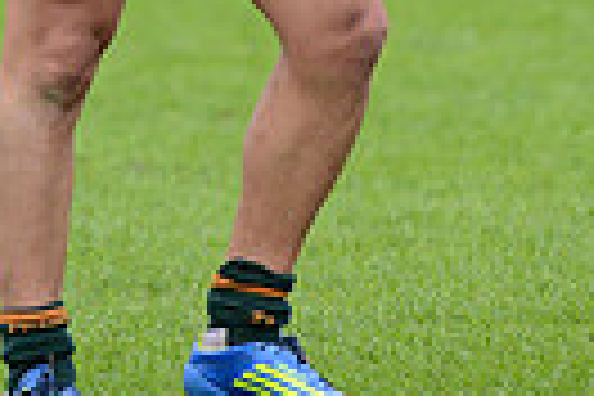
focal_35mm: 858
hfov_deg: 2.4
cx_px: 108
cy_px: -290
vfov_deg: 1.6
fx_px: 14156
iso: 400
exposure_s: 1/500
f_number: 2.8
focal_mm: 195
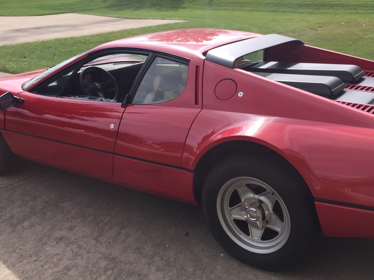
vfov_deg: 35.1
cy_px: 132
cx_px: 201
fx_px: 443
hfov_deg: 45.7
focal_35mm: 41
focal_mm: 4.15
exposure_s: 1/1412
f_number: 2.2
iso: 40
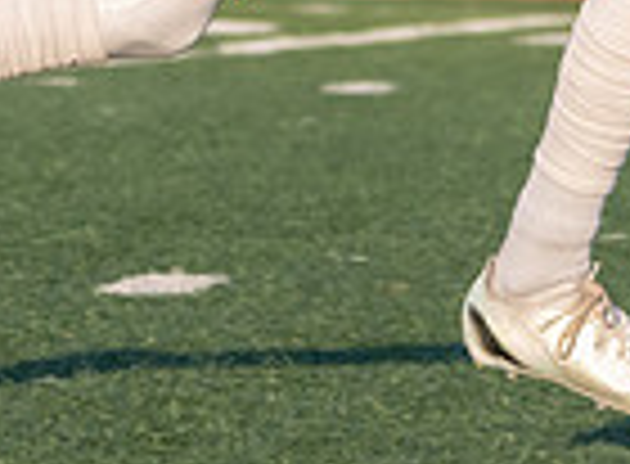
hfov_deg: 2.4
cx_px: 456
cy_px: -283
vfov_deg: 1.7
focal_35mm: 847
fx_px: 15310
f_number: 7.1
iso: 1250
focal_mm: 156
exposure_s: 1/1250
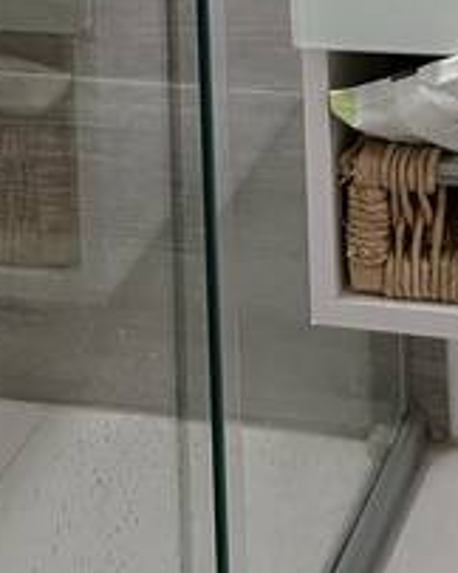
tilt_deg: +3.5
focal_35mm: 135
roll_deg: +1.3
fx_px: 2291
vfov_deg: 11.7
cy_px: -810
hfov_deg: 11.4
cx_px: 311
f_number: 1.6
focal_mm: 5.96
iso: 250
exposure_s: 1/60
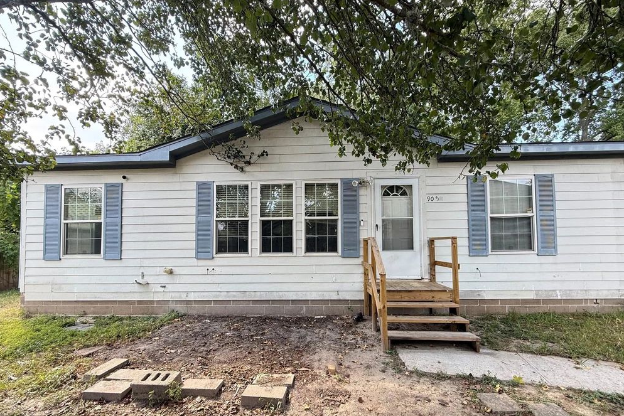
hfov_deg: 100.4
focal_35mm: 15
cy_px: 237
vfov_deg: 76.9
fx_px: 260
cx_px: 319
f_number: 2.2
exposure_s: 1/107
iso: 50
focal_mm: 2.22
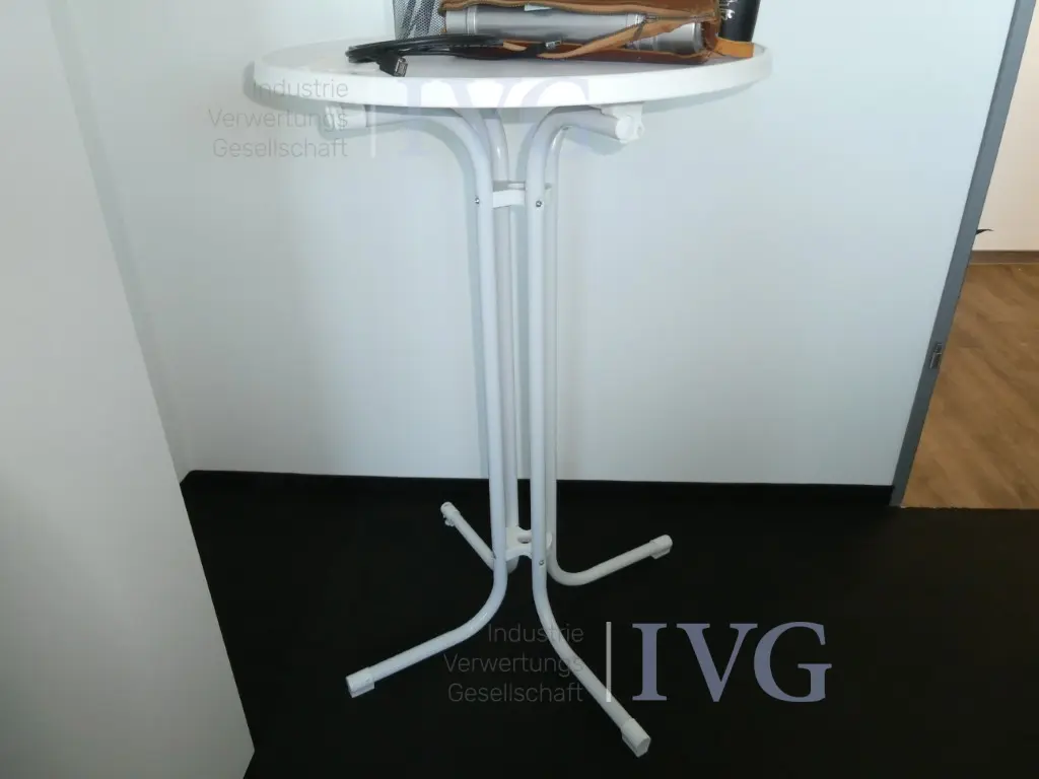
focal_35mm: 24
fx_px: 720
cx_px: 520
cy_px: 390
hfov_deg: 71.6
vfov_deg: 56.8
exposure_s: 1/60
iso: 320
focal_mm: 4.3
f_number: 3.3
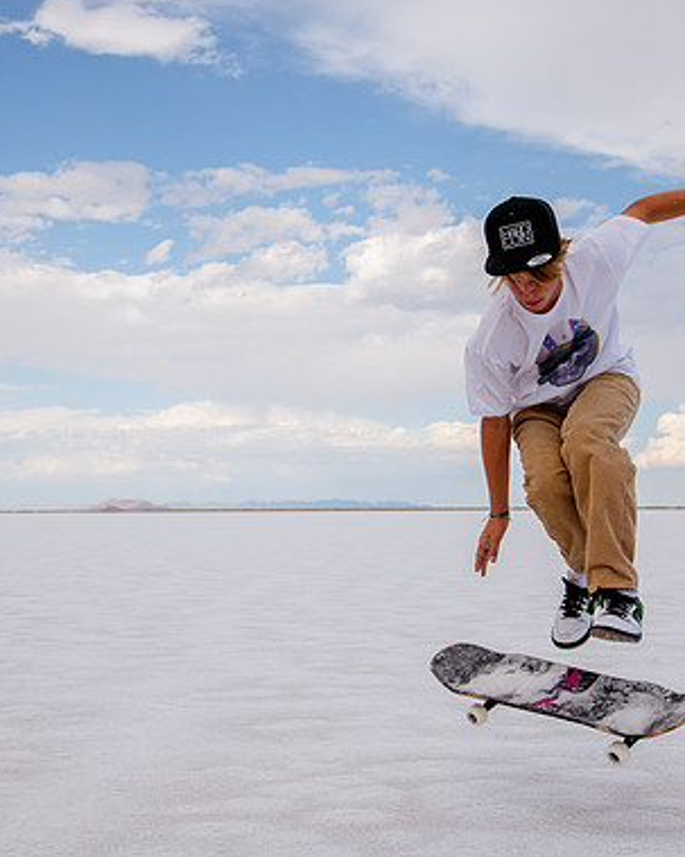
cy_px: 421
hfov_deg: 26.6
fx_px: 1445
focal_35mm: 57
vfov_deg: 33.0
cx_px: 383
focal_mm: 38
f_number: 8
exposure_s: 1/640
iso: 250
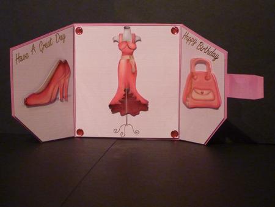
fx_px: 382
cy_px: 104
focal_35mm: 48
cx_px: 138
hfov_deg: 39.6
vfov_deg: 30.3
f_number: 3.8
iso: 800
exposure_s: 1/25
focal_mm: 7.9
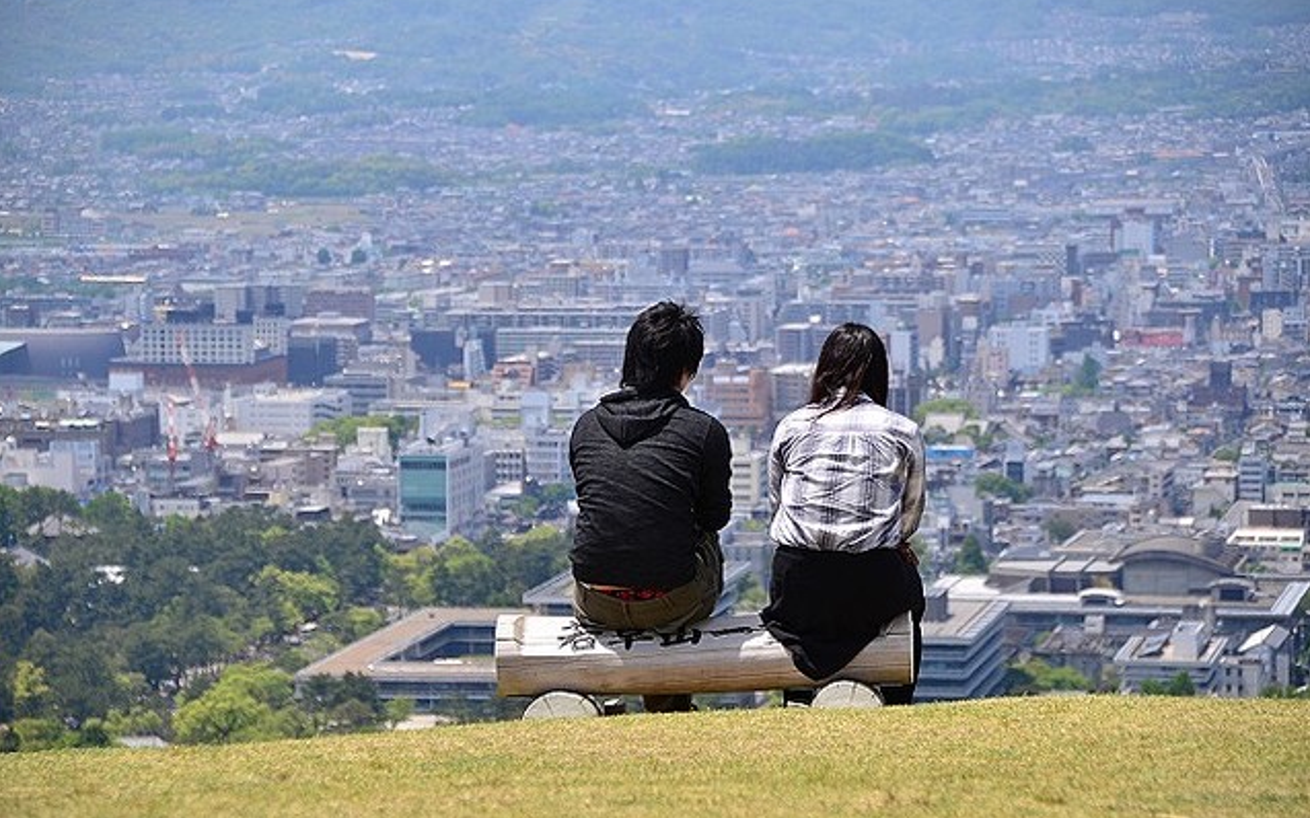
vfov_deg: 6.6
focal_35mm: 199
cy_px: 408
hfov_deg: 10.5
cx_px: 656
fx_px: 7104
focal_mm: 130
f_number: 5.6
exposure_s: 1/800
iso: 200
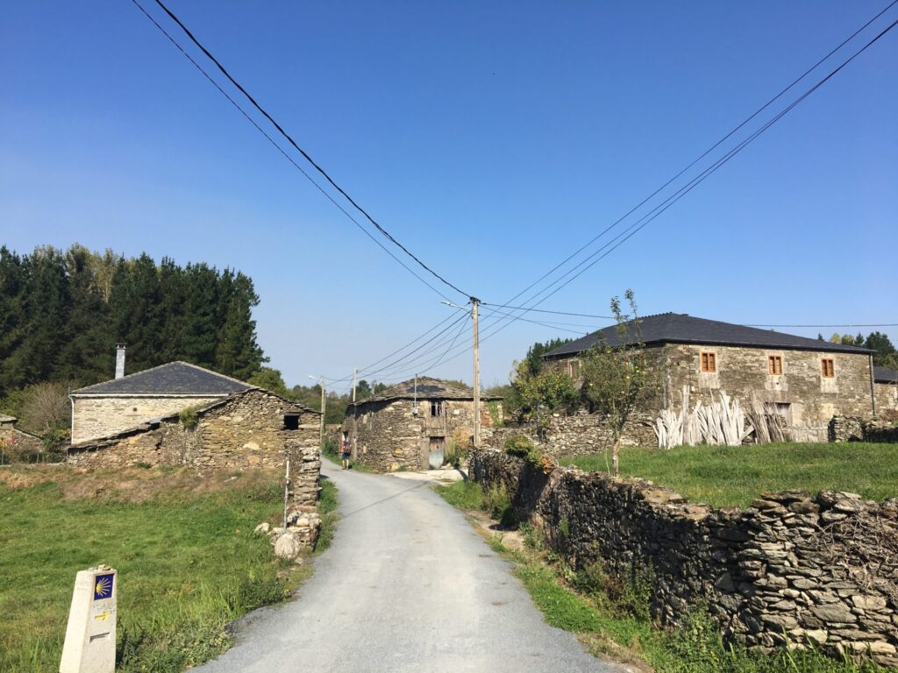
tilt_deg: +4.1
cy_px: 336
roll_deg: +0.8
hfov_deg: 61.7
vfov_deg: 48.2
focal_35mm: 29
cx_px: 449
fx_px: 752
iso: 25
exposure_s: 1/1425
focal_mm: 4.15
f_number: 2.2
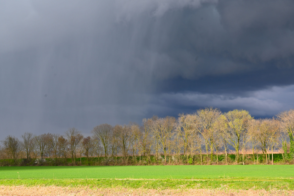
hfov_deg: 27.0
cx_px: 147
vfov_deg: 18.2
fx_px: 612
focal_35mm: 75
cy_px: 98
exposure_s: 1/50
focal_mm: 50
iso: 100
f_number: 13
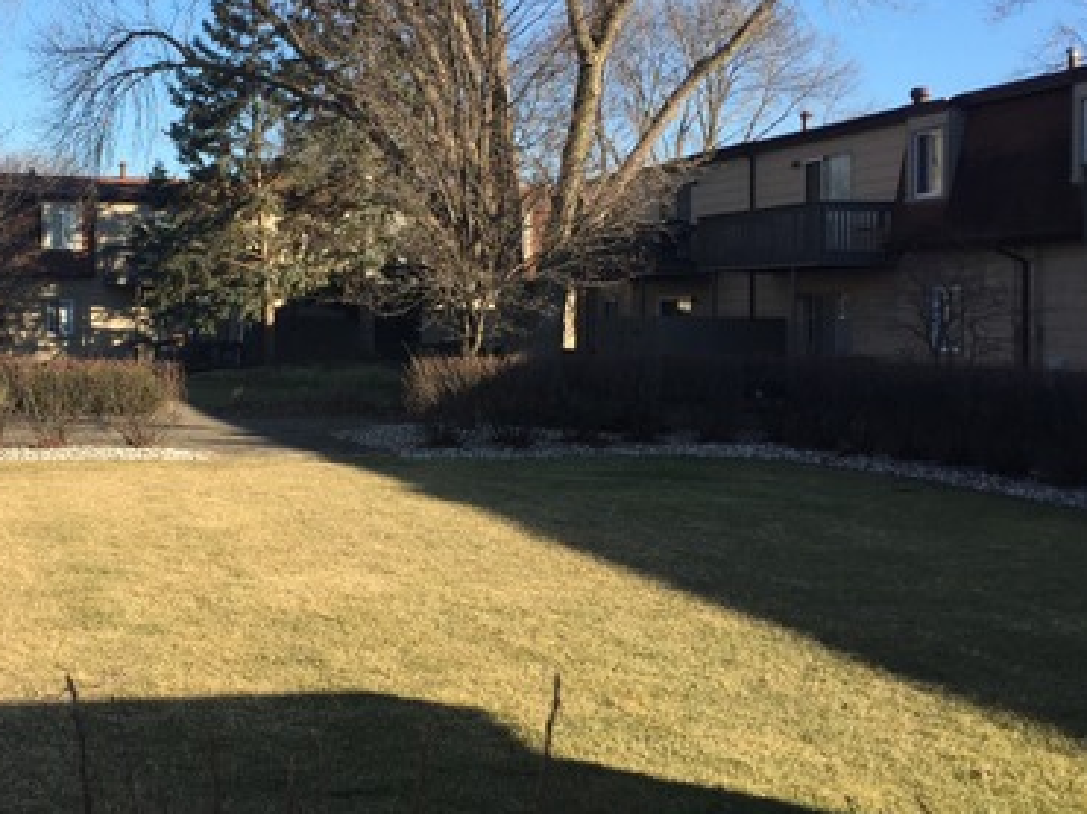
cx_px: 284
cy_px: 307
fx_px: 1570
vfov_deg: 29.0
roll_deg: -0.8
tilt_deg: +0.5
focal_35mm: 50
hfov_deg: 37.4
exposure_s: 1/964
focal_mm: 4.15
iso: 32
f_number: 2.2
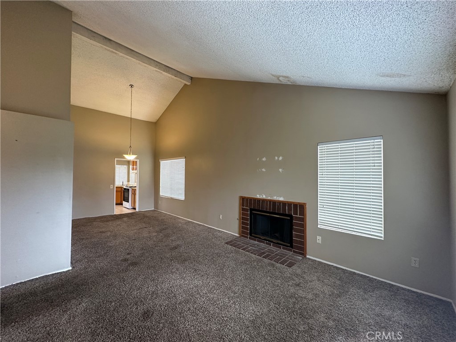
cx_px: 228
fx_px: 184
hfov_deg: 102.1
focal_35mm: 14
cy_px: 171
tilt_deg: +1.8
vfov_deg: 85.7
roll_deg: -0.4
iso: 250
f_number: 2.2
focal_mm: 2.22
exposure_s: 1/60
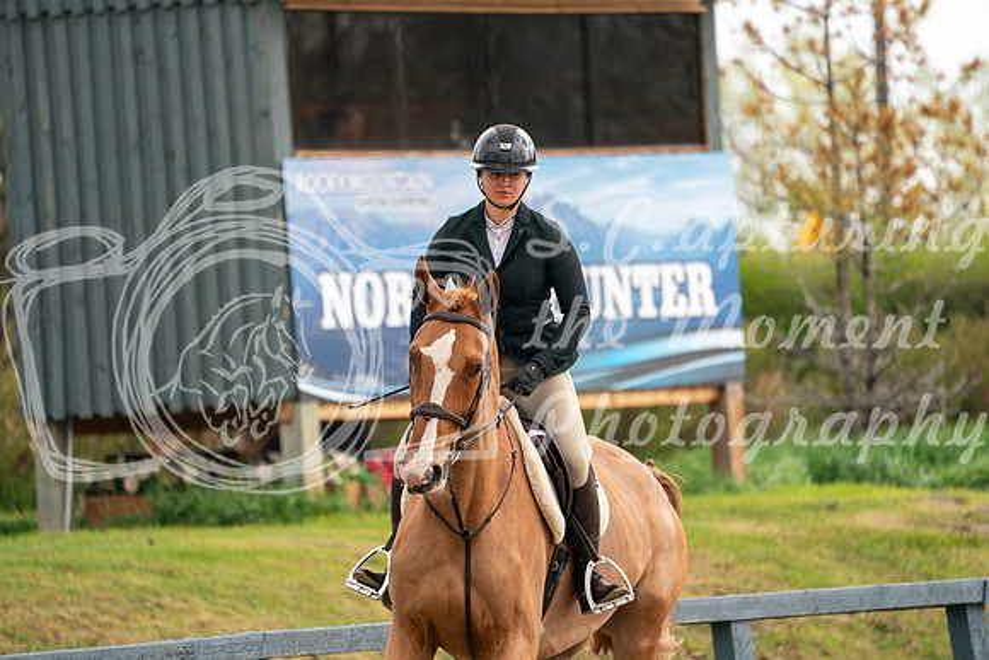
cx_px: 494
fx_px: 10991
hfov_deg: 5.2
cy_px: 330
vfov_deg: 3.4
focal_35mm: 400
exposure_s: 1/500
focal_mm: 400
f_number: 5.6
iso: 250
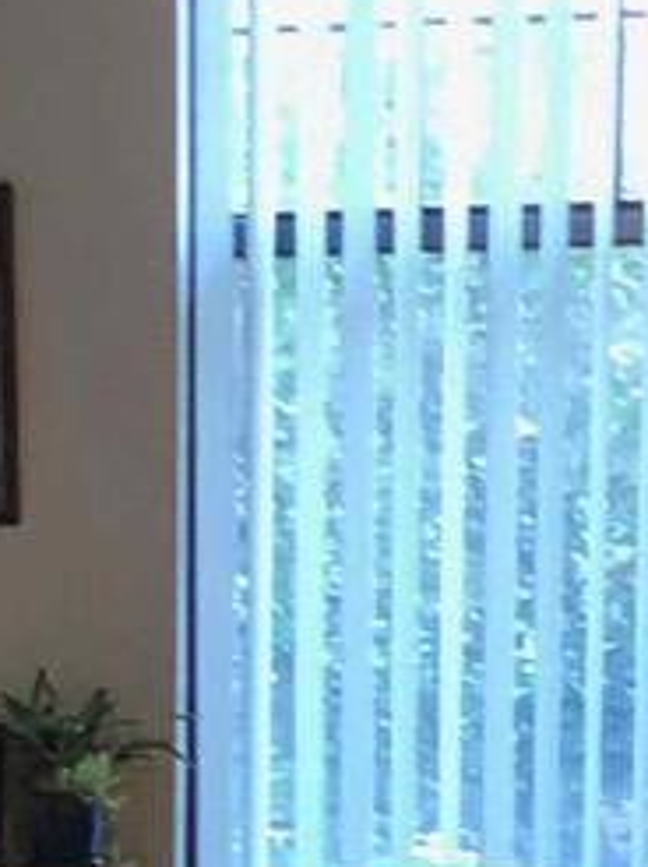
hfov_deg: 8.4
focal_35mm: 175
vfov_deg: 10.8
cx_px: -134
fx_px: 4376
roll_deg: +2.6
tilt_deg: -10.1
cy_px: 1417
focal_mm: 3.99
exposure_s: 1/15
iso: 64
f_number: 1.8
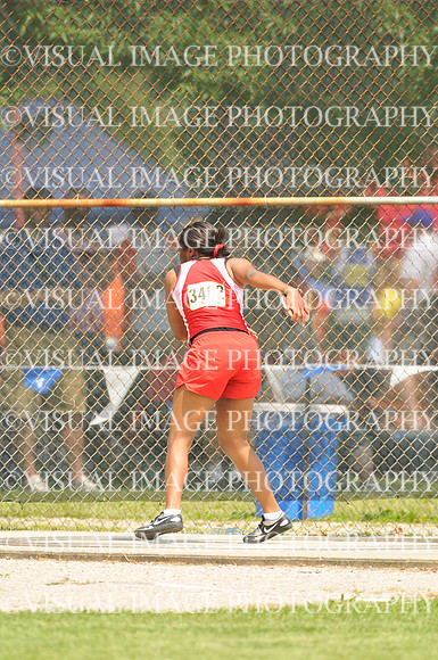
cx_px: 219
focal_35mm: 630
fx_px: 11531
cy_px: 330
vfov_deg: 3.3
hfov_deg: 2.2
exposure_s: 1/1600
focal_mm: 420
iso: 400
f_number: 4
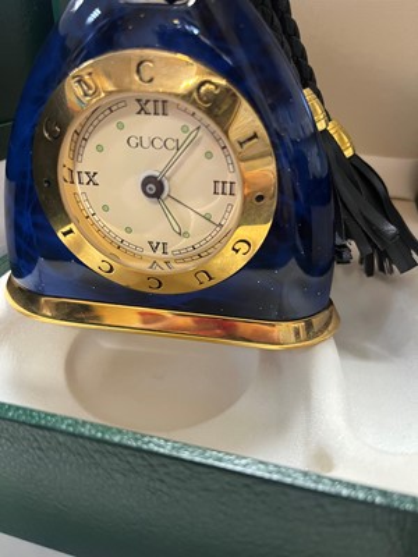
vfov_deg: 67.3
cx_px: 209
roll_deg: -1.5
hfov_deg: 53.1
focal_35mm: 26
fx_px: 419
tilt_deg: -29.4
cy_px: 278
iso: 320
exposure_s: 1/50
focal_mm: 5.1
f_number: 1.6
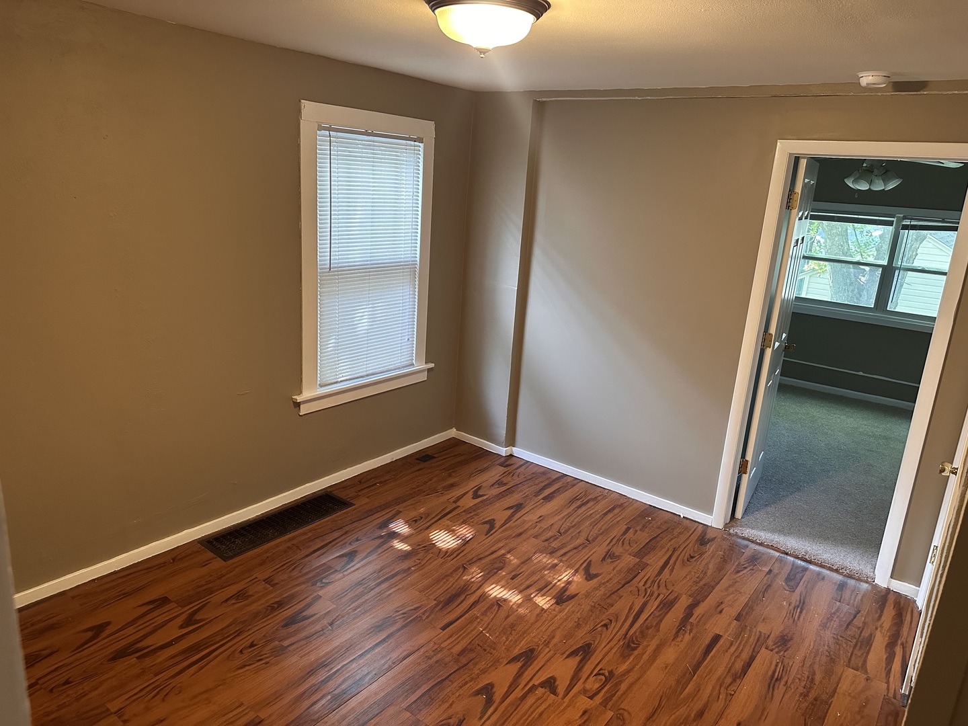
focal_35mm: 24
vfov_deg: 56.8
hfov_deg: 71.6
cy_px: 363
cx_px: 484
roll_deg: -4.2
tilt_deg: -14.9
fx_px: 671
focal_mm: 6.86
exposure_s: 1/60
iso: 500
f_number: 1.78
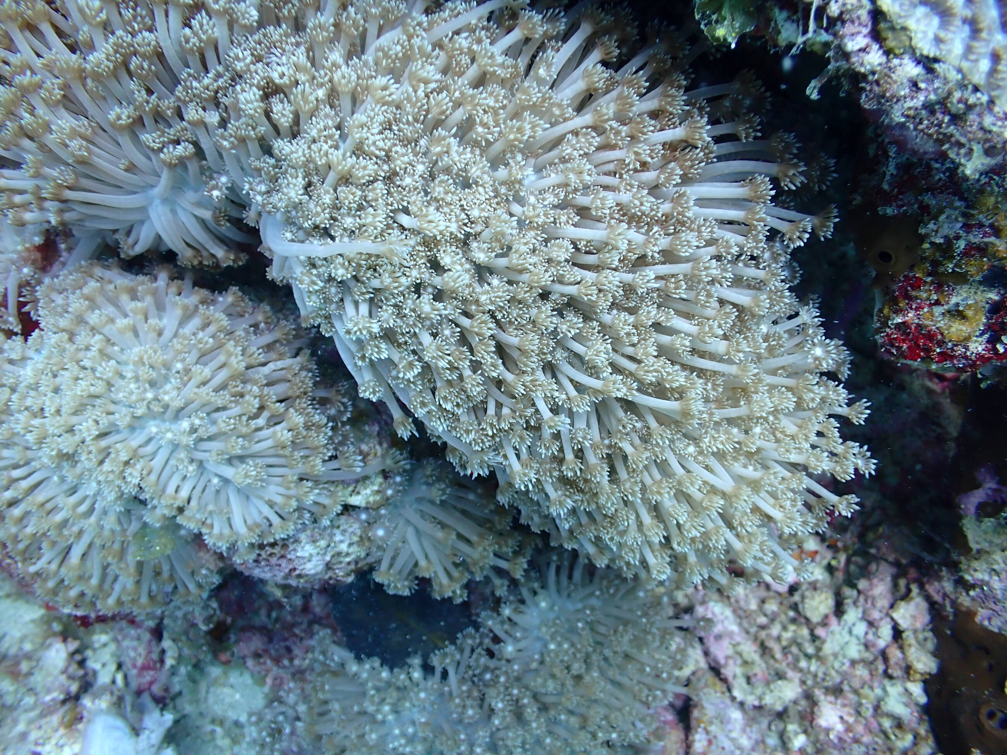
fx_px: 873
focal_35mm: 30
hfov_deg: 60.0
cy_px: 378
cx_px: 504
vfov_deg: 46.8
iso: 100
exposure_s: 1/125
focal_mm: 5.4
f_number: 2.3
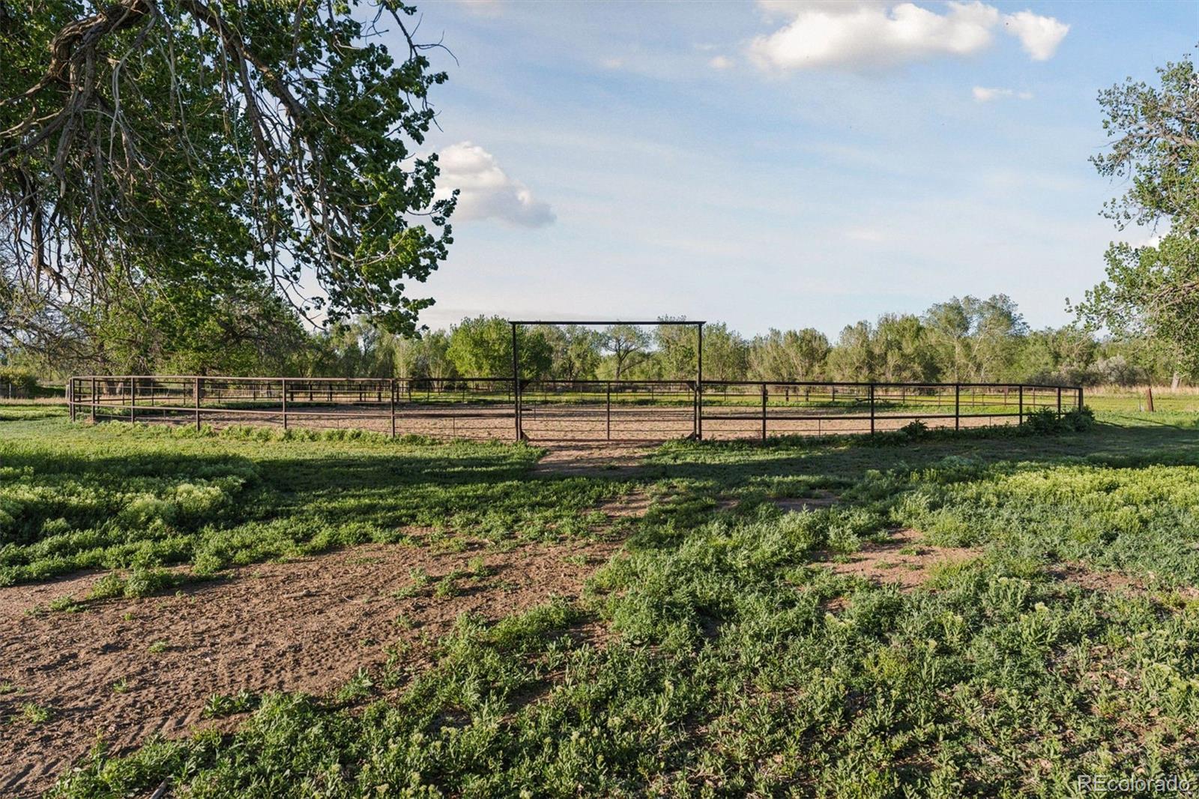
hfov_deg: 78.6
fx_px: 733
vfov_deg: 57.2
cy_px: 400
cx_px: 600
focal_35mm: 22
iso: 400
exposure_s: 1/2500
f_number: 6.3
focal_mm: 22
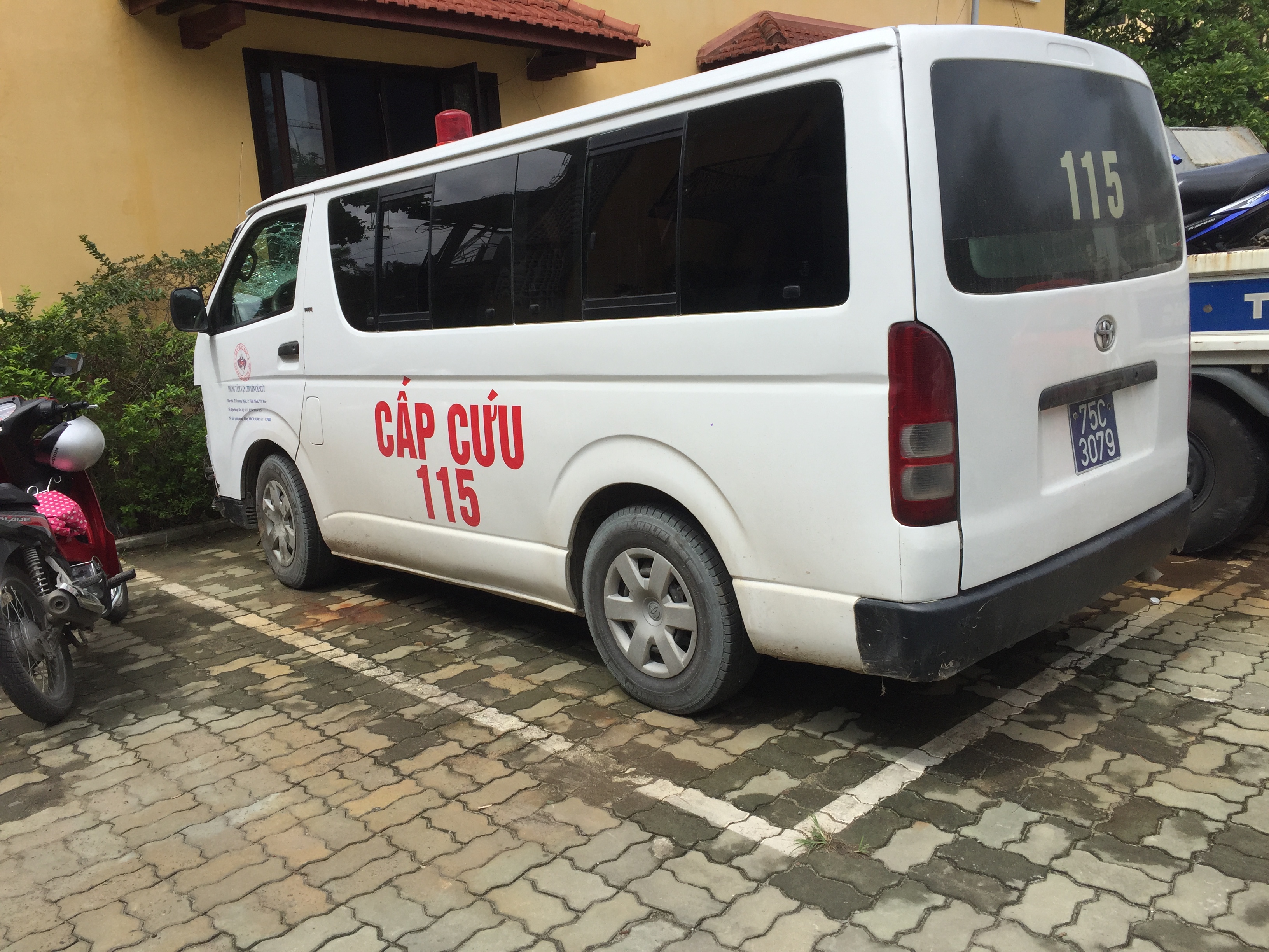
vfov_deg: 48.2
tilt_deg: -10.1
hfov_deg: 61.7
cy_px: 476
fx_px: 1063
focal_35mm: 29
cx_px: 634
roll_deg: +0.6
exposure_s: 1/2198
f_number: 2.2
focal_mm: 4.15
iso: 32
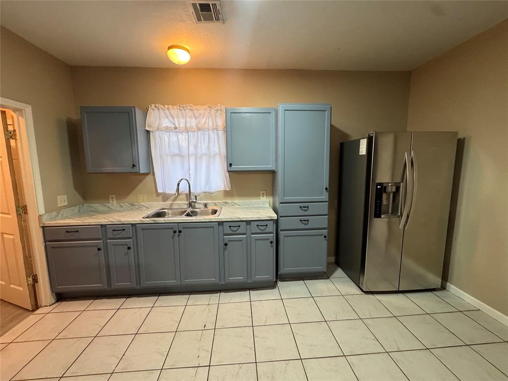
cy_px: 190
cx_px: 254
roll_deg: +1.1
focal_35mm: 14
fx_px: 205
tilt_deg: -6.8
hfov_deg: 102.1
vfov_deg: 85.7
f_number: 2.2
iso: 320
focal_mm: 2.22
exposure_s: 1/60
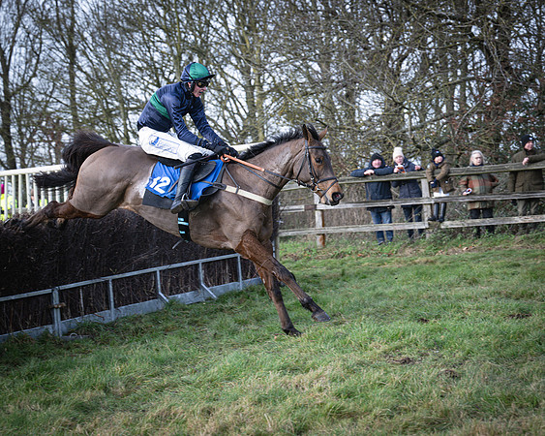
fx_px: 1271
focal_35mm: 79
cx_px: 250
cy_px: 218
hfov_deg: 24.2
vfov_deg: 19.4
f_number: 4
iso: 400
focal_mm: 70
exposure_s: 1/1000
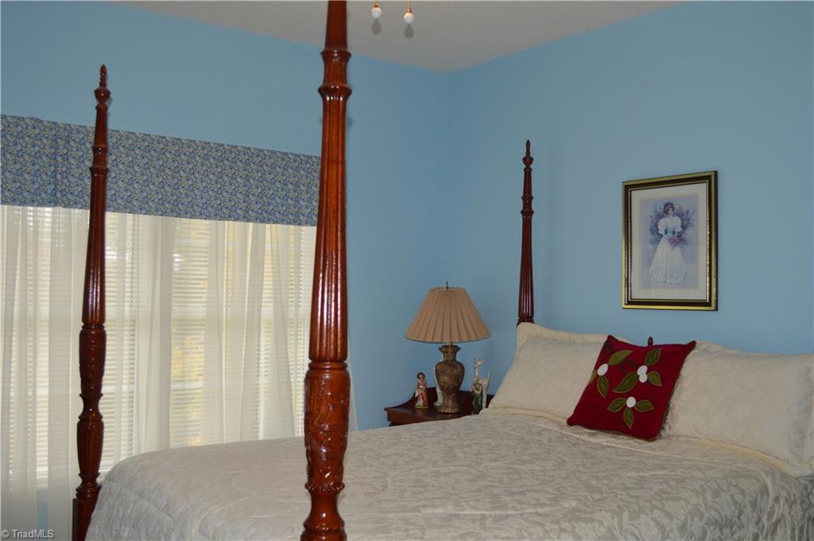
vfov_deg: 36.8
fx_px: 813
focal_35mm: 36
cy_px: 270
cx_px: 407
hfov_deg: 53.2
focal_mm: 24
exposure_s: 1/100
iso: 400
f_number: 4
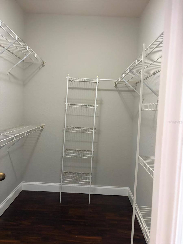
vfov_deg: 67.3
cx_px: 92
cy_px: 122
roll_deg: -1.9
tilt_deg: +0.4
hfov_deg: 53.1
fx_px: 183
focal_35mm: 26
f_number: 1.6
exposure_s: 1/53
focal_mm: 5.96
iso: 500
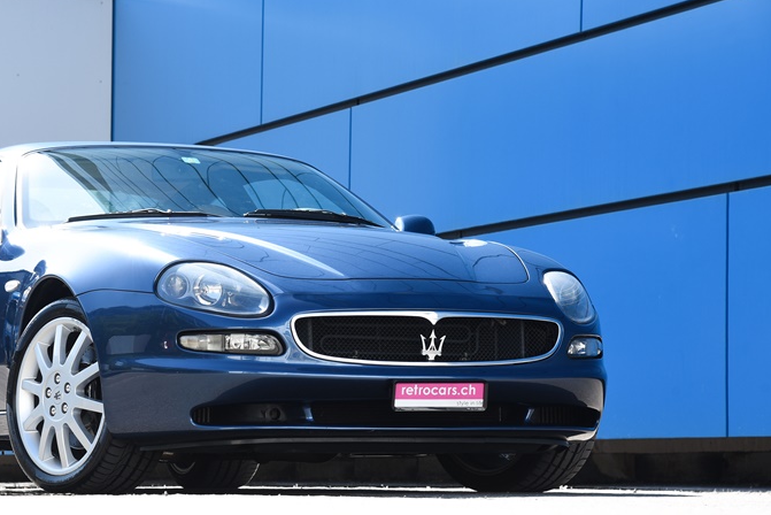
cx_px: 234
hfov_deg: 15.3
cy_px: 283
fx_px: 2871
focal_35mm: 134
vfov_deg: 10.2
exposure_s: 1/160
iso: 200
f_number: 8
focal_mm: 95
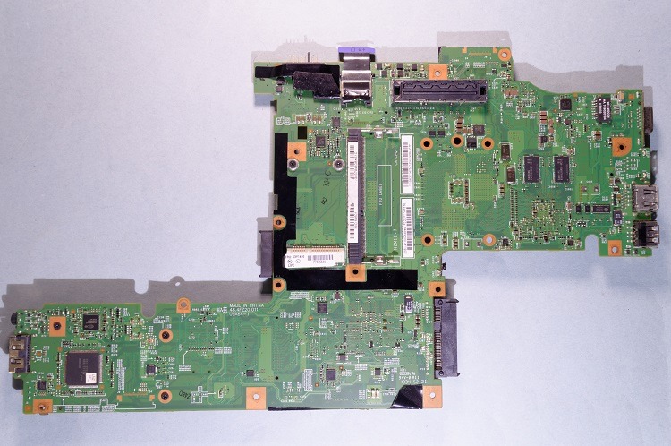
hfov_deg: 59.6
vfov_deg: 41.6
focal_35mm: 32
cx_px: 336
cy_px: 223
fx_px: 586
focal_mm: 21
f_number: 8
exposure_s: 1/5
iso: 100
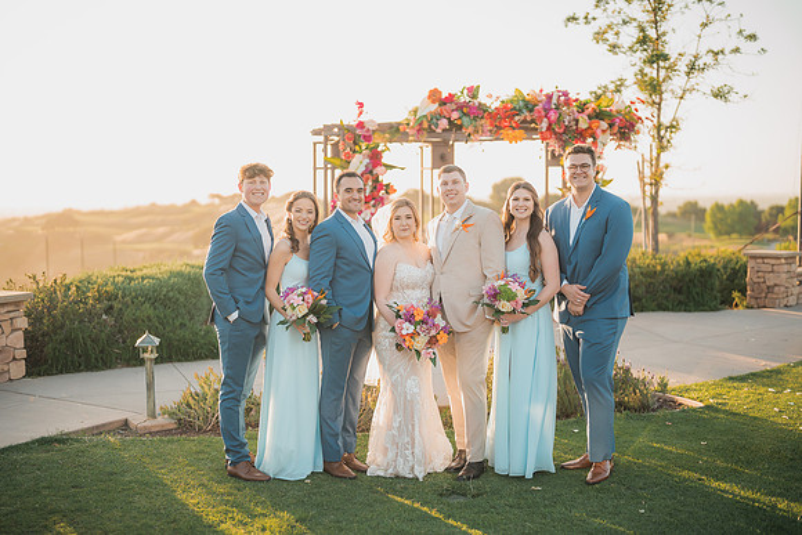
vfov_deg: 27.0
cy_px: 268
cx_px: 401
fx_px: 1114
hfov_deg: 39.6
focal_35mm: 50
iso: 200
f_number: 1.2
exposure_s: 1/2000
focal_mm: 50
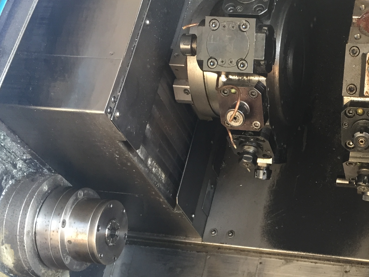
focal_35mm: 60
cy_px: 195
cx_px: 315
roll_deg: -2.6
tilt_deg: -20.9
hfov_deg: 31.1
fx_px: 639
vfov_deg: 24.2
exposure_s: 1/33
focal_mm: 4.15
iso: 125
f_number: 2.2
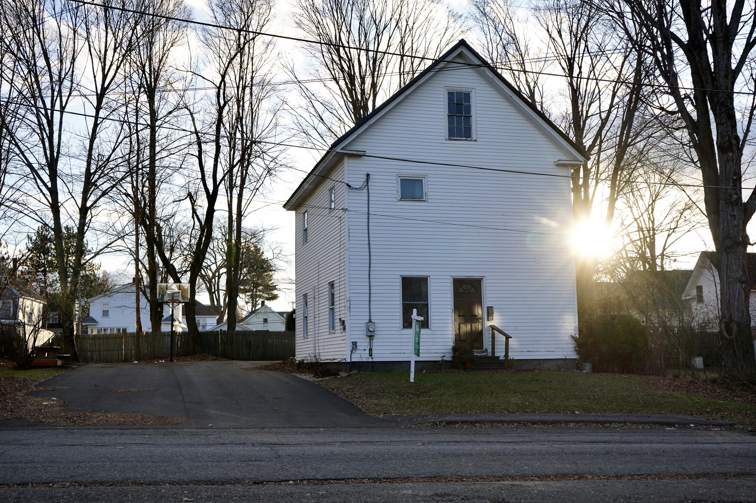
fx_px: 798
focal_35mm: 38
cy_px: 252
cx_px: 378
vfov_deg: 35.0
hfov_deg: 50.7
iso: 100
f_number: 6.3
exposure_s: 1/160
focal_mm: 38
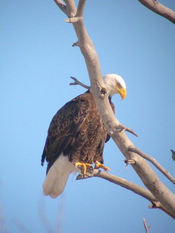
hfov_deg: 19.1
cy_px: 116
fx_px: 519
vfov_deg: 25.3
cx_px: 88
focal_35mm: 77
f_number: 4
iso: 100
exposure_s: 1/427
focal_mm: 16.3
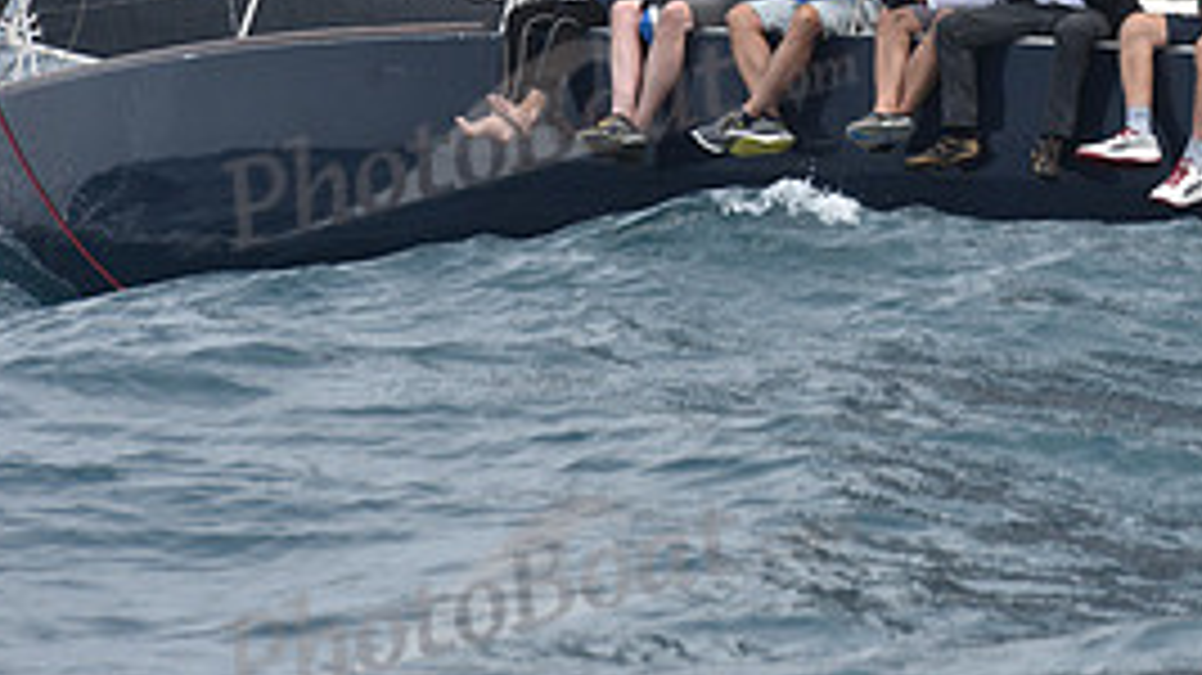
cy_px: -164
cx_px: 1094
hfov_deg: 4.7
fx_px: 14529
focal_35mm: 456
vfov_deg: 2.7
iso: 250
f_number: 9
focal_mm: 200
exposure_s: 1/800
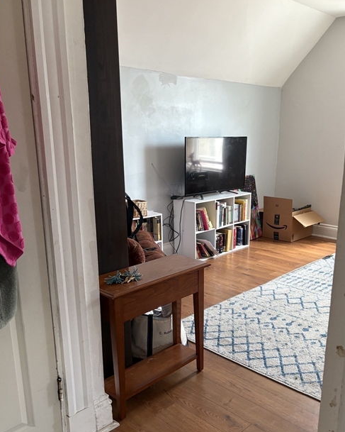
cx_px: 198
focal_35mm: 32
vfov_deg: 55.5
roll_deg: -1.2
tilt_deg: -15.1
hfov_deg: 45.6
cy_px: 248
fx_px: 409
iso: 160
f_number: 1.6
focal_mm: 5.96
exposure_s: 1/60
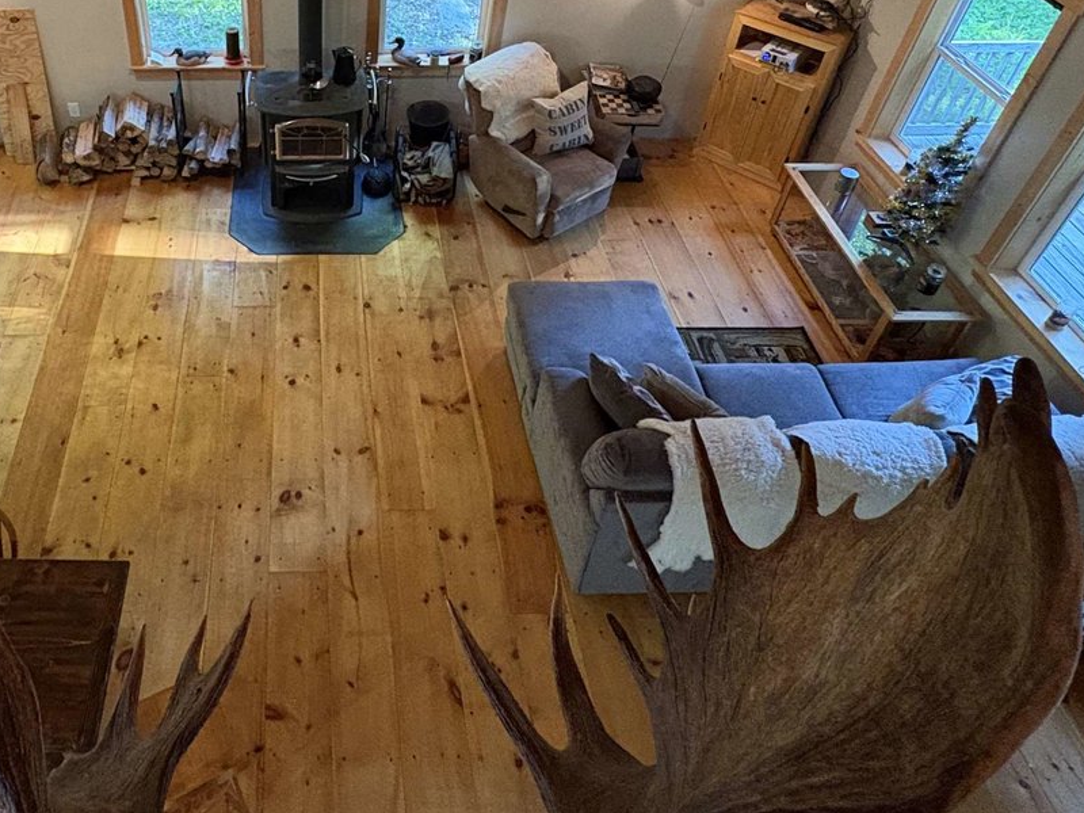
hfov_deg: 60.6
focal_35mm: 28
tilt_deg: -36.4
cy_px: 154
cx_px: 297
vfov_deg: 46.9
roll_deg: +1.5
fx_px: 877
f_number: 2.2
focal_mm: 2.22
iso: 640
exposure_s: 1/60
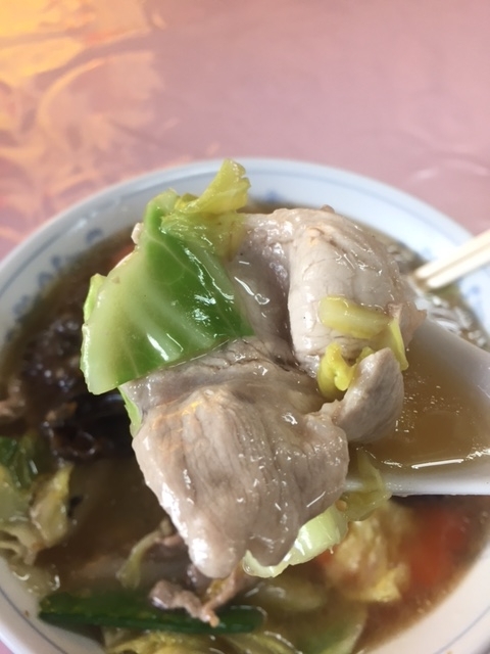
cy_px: 327
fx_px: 547
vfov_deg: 61.7
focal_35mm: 29
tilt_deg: -56.1
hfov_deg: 48.2
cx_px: 245
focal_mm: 4.15
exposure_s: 1/30
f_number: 2.2
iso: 32
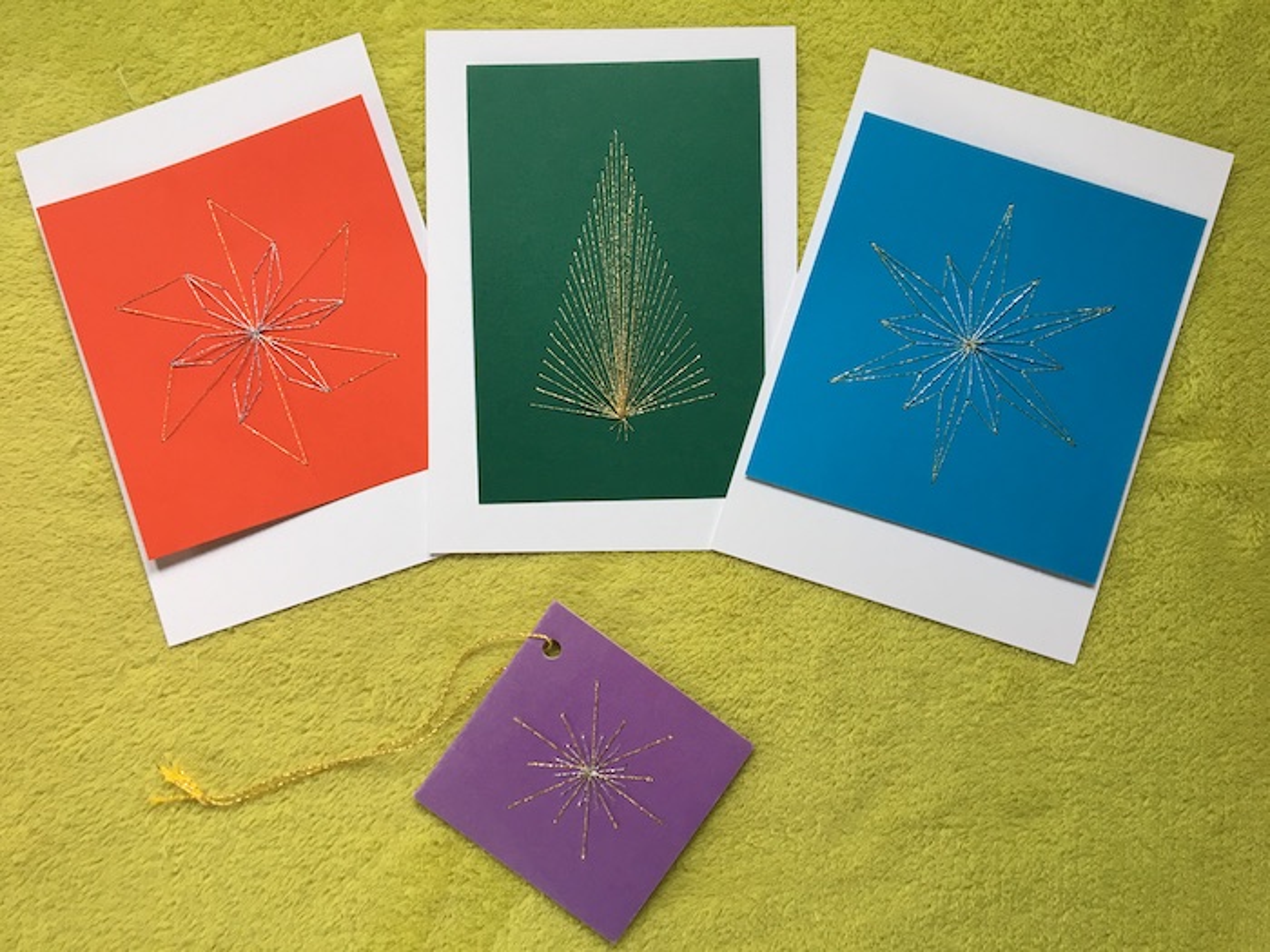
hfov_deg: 61.7
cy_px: 476
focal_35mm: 29
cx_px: 635
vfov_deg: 48.2
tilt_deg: -86.1
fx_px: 1064
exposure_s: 1/33
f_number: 2.2
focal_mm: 4.15
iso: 32
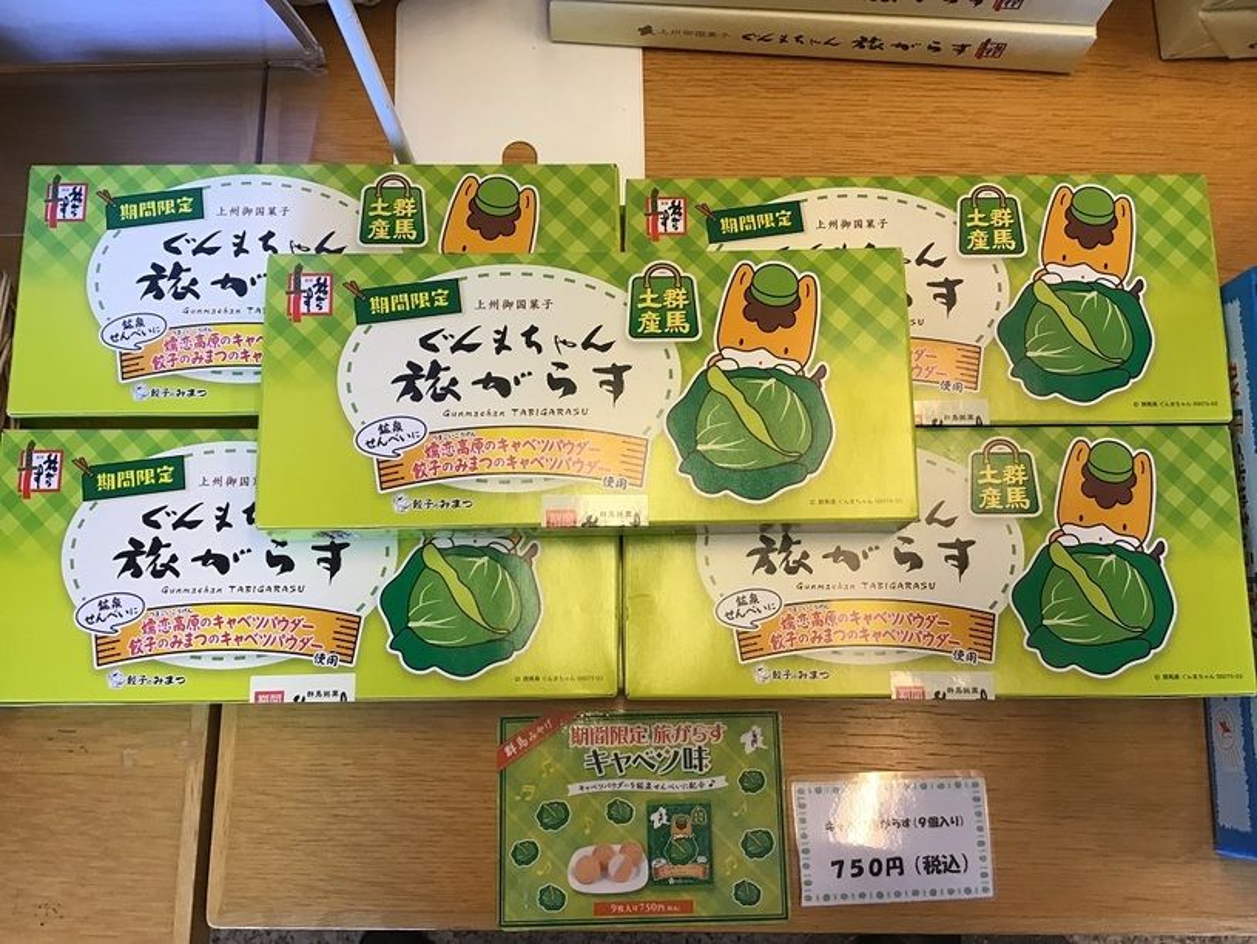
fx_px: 1126
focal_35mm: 31
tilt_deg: -79.3
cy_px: 472
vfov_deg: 45.5
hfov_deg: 58.3
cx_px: 628
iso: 64
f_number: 2.4
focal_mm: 3.3
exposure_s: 1/33
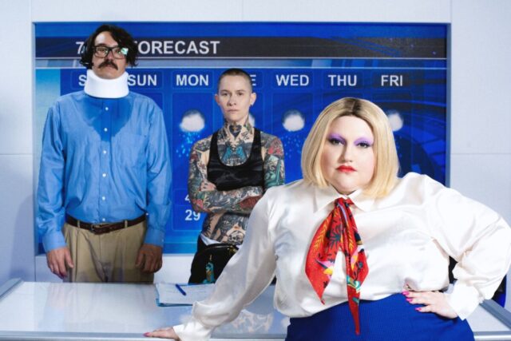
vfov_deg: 27.0
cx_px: 256
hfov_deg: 39.6
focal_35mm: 50
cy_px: 170
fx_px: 710
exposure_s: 1/125
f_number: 8
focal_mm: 50
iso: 800
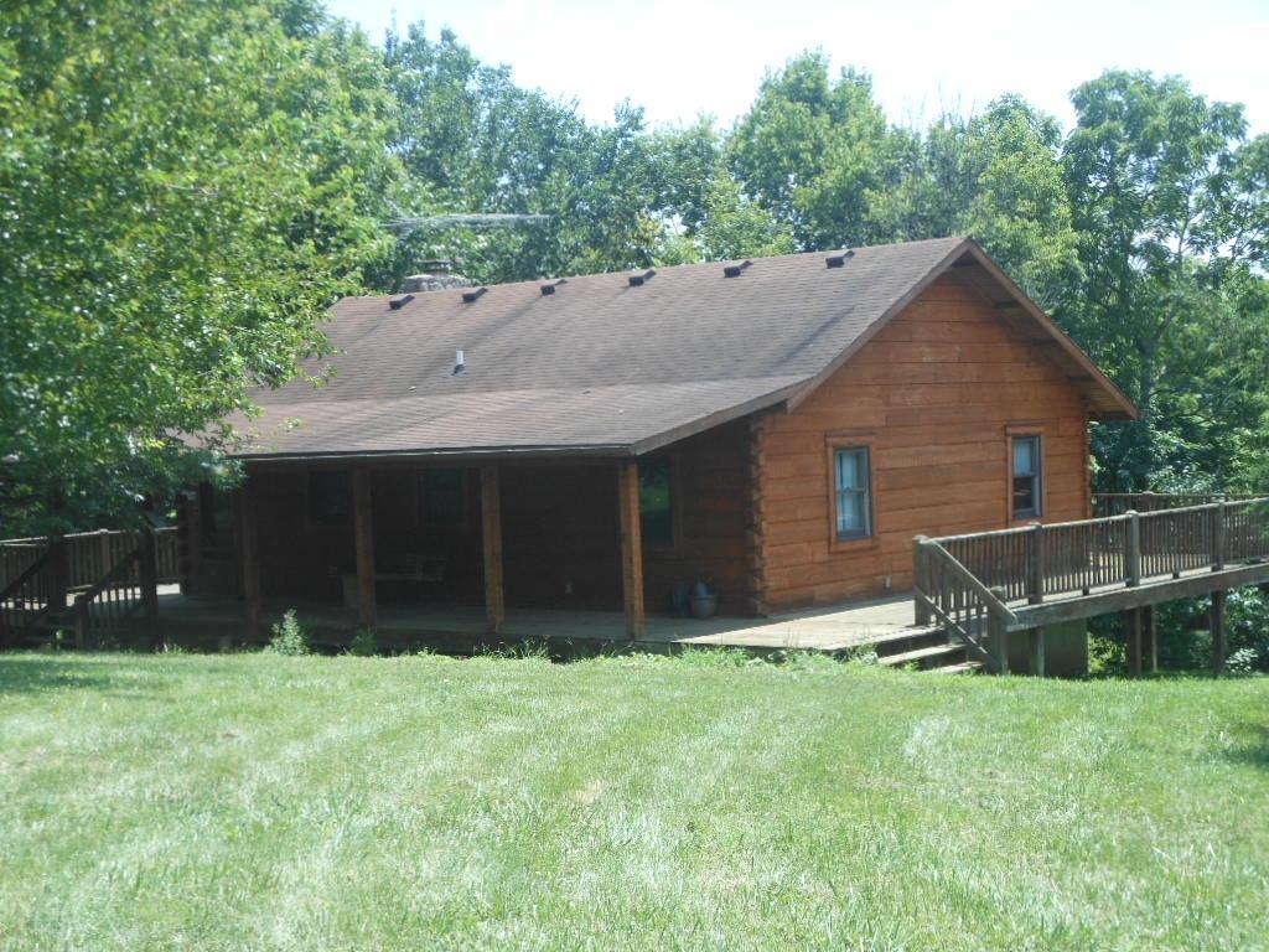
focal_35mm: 57
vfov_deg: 25.7
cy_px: 476
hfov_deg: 33.8
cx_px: 634
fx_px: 2090
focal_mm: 10.2
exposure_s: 1/200
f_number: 4.1
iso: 80
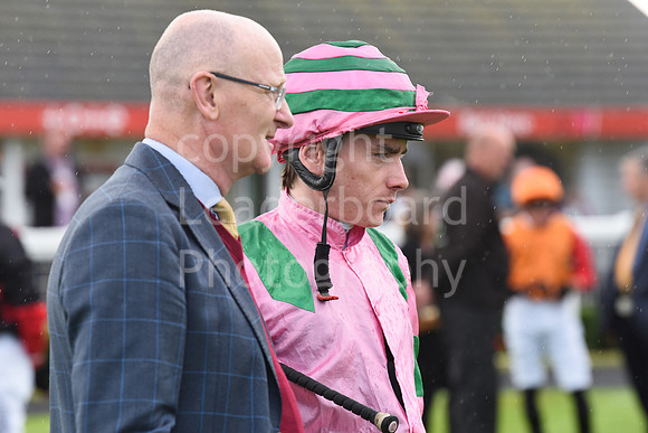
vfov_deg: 6.9
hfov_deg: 10.3
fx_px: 3601
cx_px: 324
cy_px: 216
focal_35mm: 200
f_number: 5.6
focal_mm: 200
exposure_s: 1/800
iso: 1250
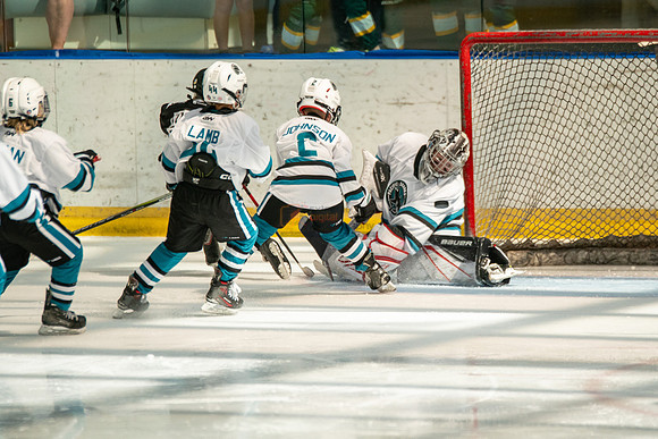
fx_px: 7899
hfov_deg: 4.8
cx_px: 397
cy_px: 218
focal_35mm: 432
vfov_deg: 3.2
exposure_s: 1/6400
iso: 1600
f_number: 3.2
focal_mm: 300
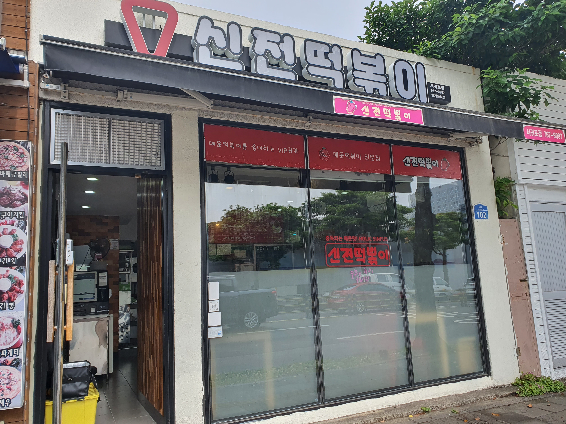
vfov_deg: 53.1
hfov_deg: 67.3
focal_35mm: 26
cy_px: 212
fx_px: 425
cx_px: 283
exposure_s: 1/710
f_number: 2.4
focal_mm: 4.3
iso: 50
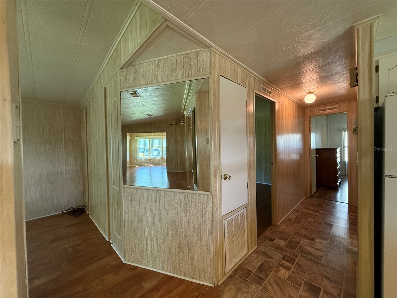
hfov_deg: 102.1
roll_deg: +0.9
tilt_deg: -0.8
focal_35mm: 14
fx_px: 161
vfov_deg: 85.7
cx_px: 198
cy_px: 149
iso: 500
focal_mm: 2.22
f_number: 2.2
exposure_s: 1/120
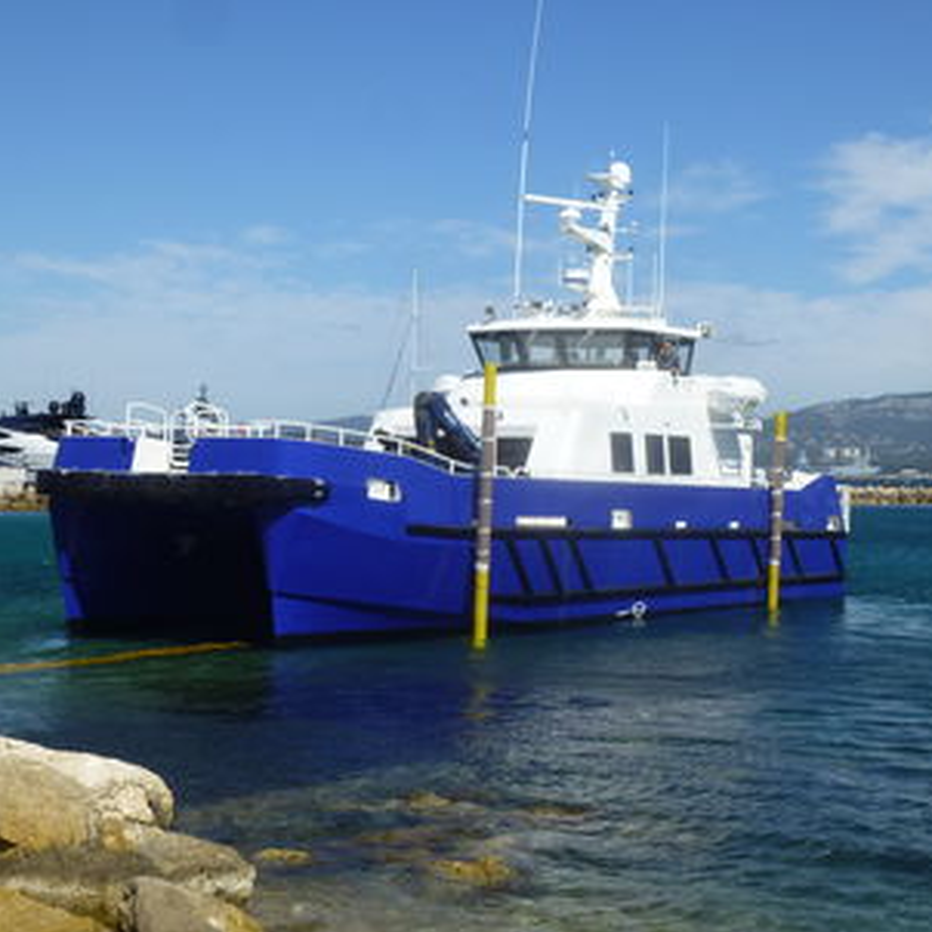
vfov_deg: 28.6
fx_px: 1828
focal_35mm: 60
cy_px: 427
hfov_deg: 28.6
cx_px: 515
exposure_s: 1/160
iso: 100
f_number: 10
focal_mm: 7.4
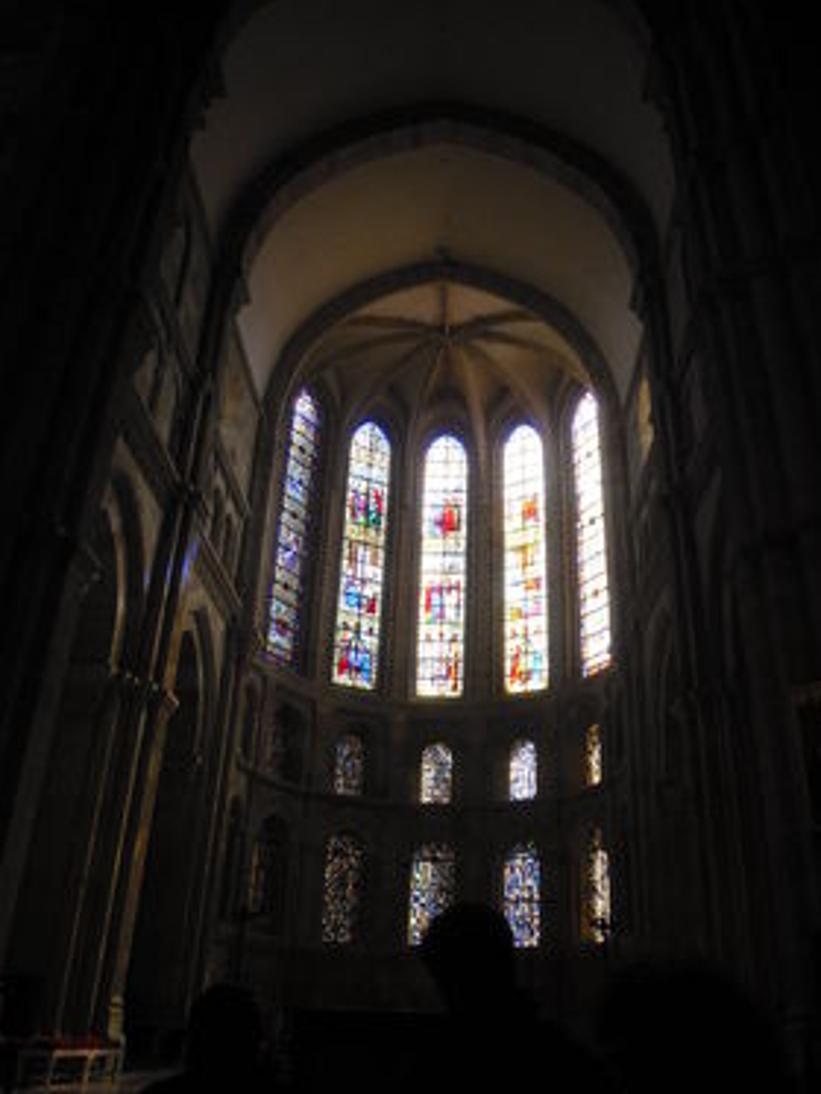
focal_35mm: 30
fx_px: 948
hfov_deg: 46.8
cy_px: 513
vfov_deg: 59.9
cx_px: 410
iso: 100
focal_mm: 4.65
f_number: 2.6
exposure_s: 1/100
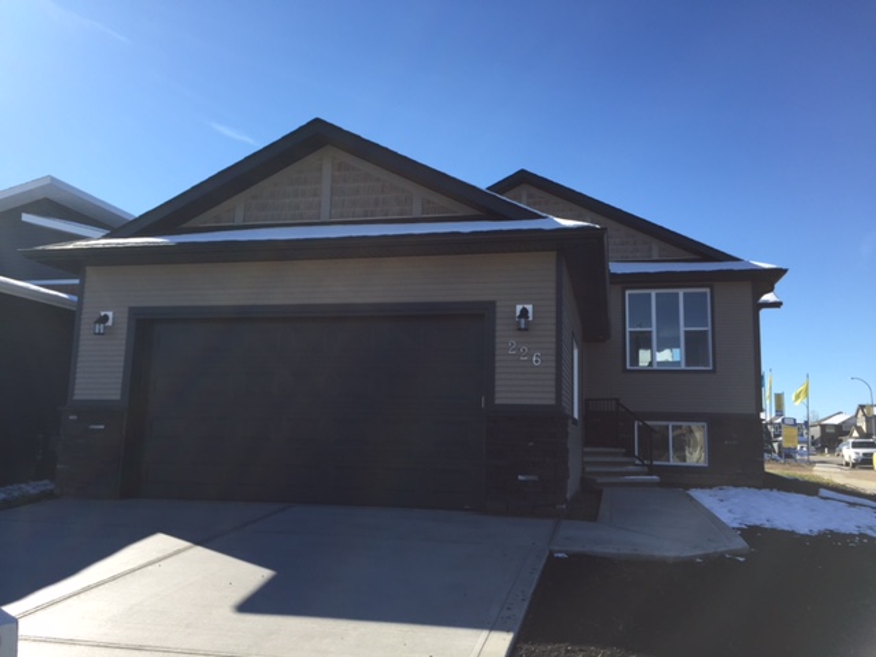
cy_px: 328
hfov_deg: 61.7
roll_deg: -0.7
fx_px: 734
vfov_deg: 48.2
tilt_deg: +8.3
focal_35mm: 29
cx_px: 438
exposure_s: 1/1464
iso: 32
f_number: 2.2
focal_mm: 4.15
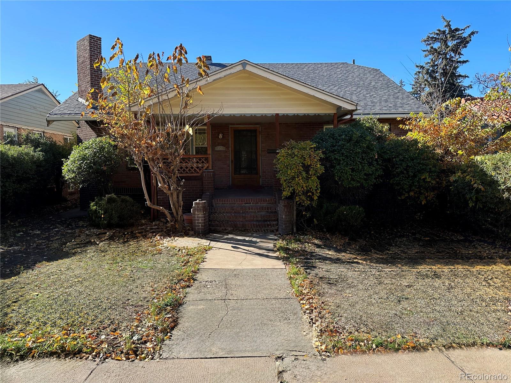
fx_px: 354
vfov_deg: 56.8
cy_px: 192
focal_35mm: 24
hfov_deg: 71.6
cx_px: 256
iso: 80
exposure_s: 1/1541
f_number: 1.78
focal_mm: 6.86
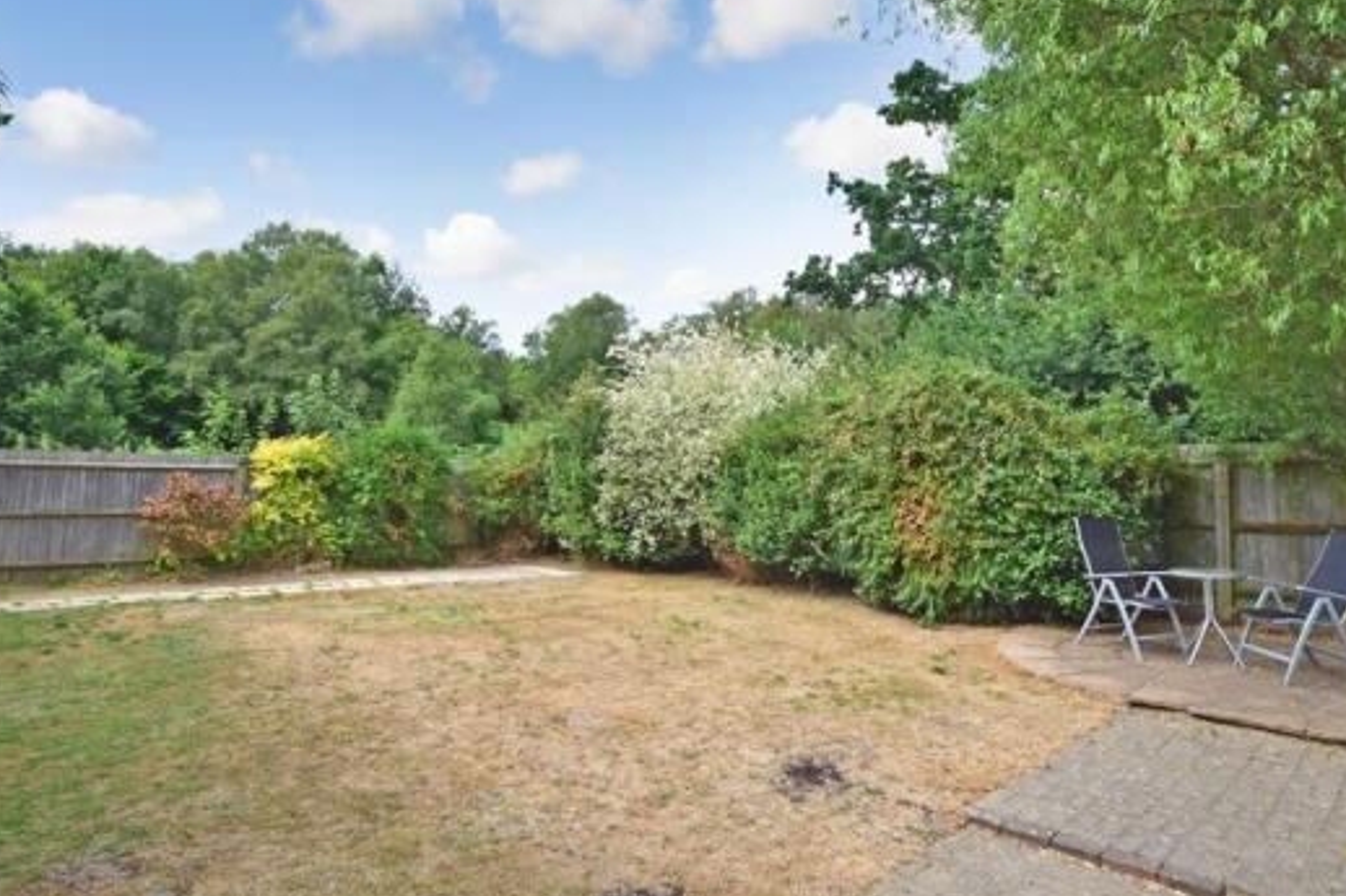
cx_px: 686
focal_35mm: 19
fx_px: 710
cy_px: 401
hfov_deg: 86.9
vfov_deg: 64.4
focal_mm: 10
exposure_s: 1/80
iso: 200
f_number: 11
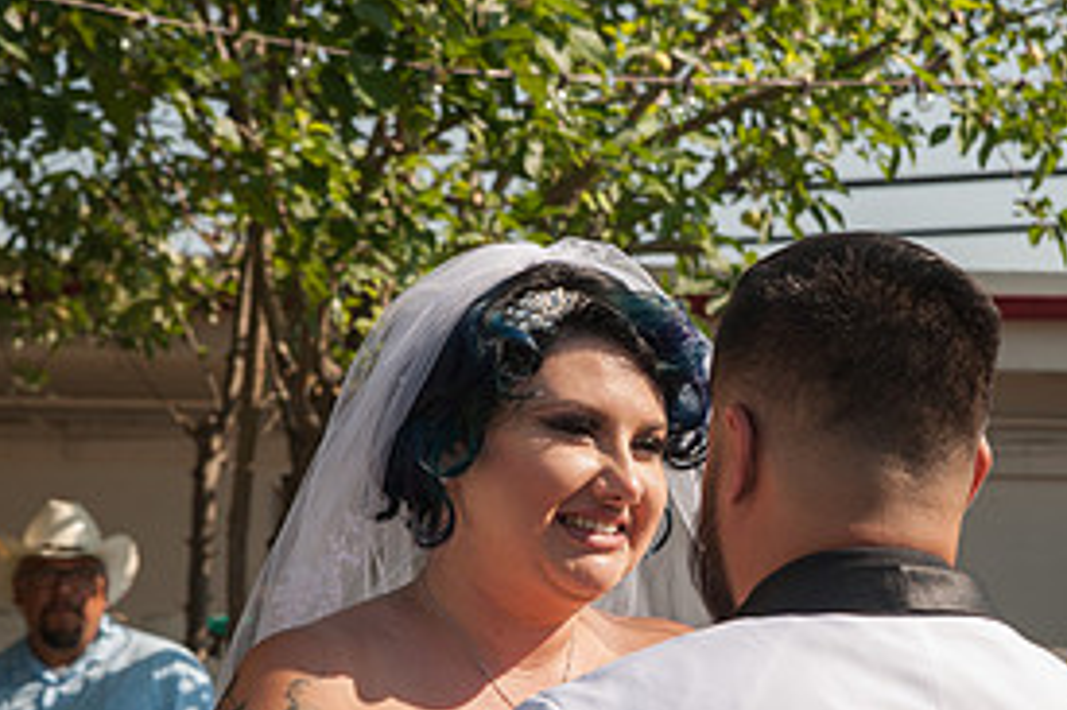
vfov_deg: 10.4
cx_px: 733
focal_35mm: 131
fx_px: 3880
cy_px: 497
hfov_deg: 15.6
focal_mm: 62
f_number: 10
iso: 200
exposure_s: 1/400
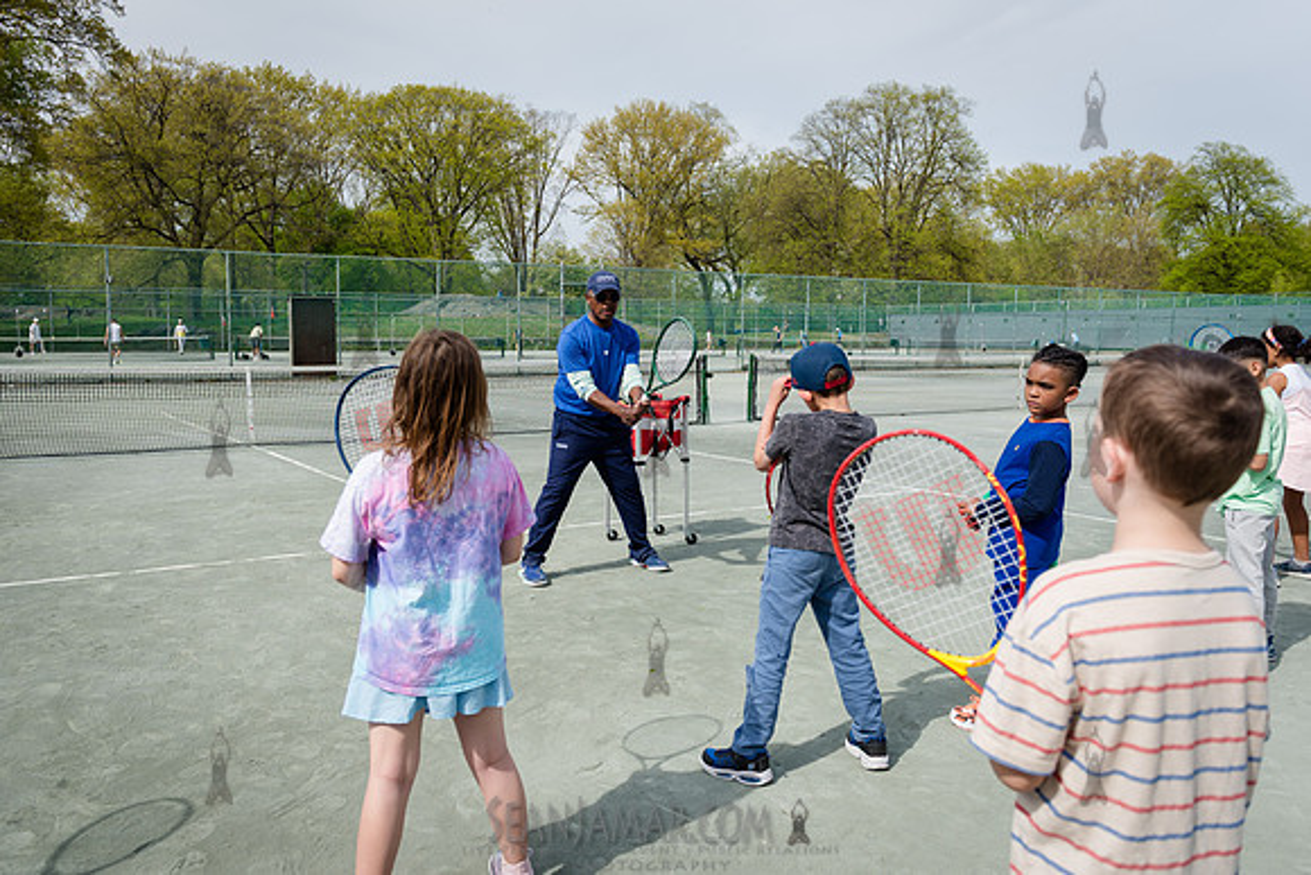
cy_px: 421
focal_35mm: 29
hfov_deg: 63.0
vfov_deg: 44.5
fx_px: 1070
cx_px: 621
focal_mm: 27
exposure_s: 1/800
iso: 100
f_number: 4
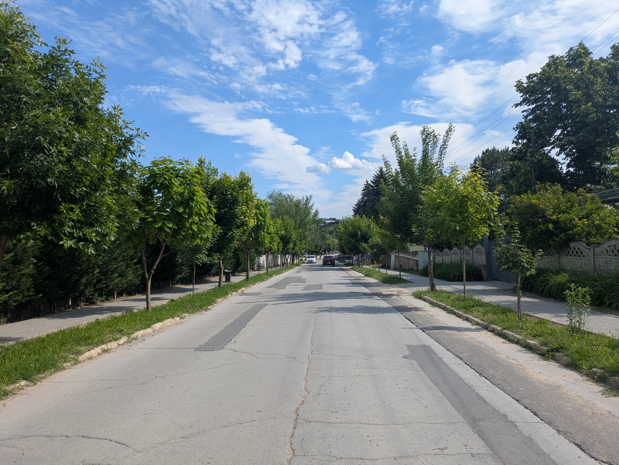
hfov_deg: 69.4
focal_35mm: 25
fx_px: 447
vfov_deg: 54.9
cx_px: 310
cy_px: 232
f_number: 1.89
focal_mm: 5.43
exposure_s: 1/2222
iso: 45
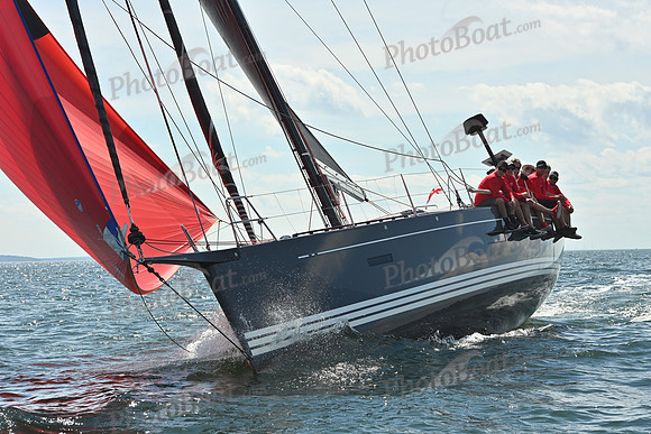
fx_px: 1664
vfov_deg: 14.9
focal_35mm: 92
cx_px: 326
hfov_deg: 22.1
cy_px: 217
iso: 250
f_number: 11
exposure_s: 1/1000
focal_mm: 92
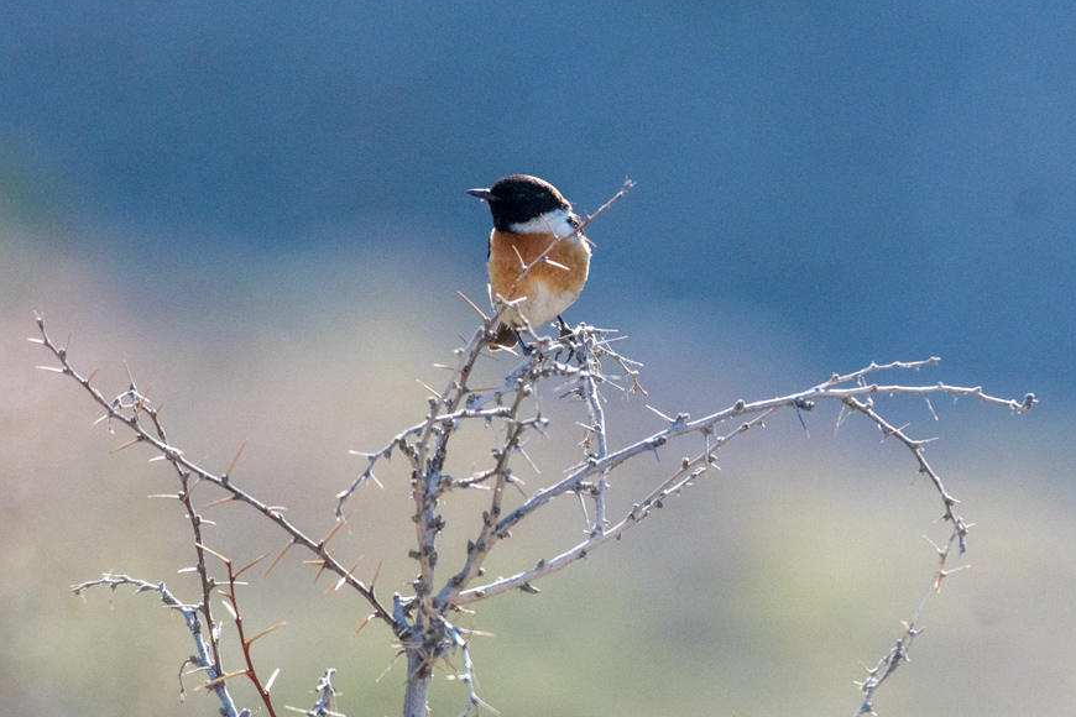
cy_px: 319
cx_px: 608
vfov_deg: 1.6
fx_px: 25971
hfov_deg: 2.4
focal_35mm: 869
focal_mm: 480
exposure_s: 1/5000
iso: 1600
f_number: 6.3
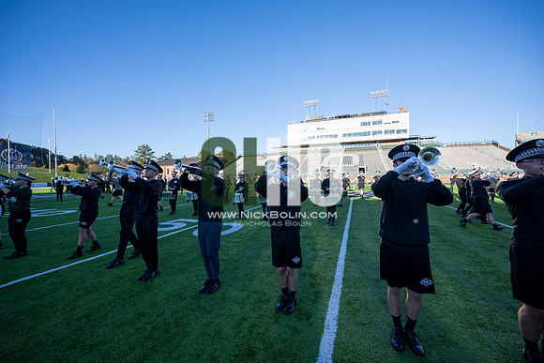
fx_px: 212
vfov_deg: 81.2
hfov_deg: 104.2
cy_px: 182
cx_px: 272
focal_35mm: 14
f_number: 4.5
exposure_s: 1/500
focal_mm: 14
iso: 160
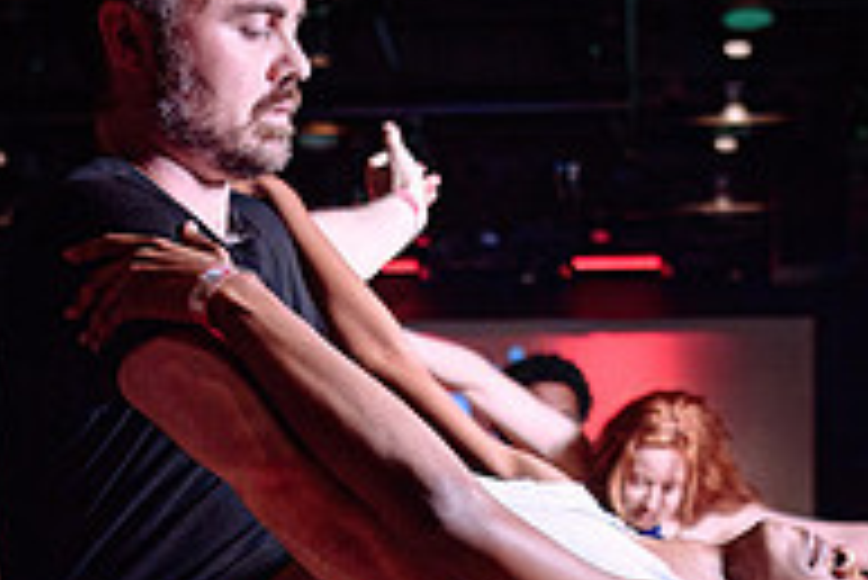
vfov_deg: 16.2
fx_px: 1979
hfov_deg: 24.7
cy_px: 630
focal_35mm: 82
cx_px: 467
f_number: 2.8
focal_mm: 24
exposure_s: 1/125
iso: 800
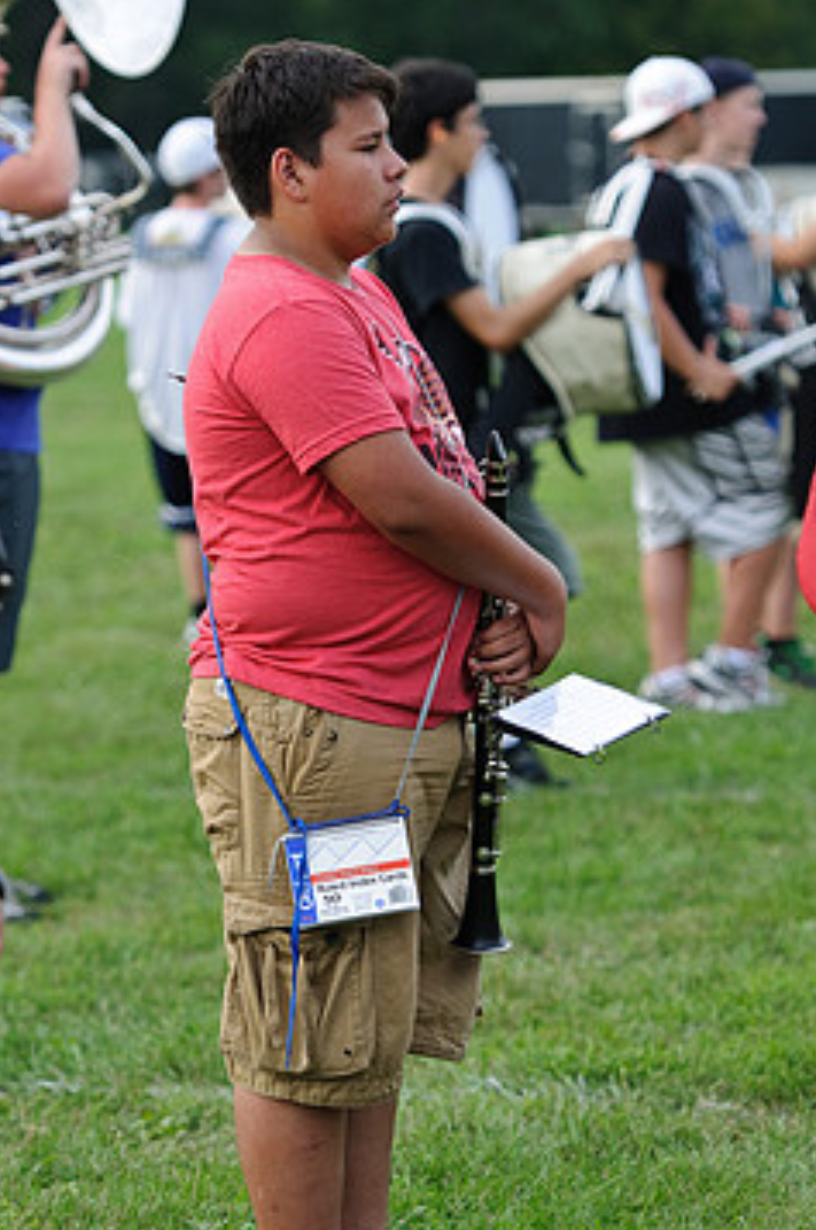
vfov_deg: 9.9
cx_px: 380
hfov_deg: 6.6
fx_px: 7092
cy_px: 699
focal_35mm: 208
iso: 200
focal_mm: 110
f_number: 2.8
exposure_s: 1/500
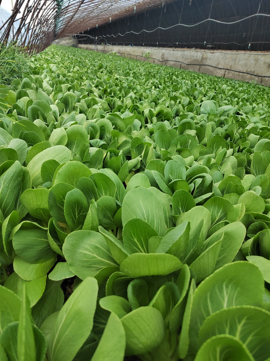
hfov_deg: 58.9
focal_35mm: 23
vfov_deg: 73.9
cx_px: 135
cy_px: 180
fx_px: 239
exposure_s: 1/1093
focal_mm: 5.52
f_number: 1.9
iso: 600
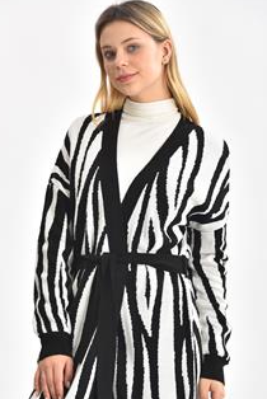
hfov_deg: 7.4
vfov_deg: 11.0
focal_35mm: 186
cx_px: 118
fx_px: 2065
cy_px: 270
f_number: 6.3
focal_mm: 130
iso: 100
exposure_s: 1/160
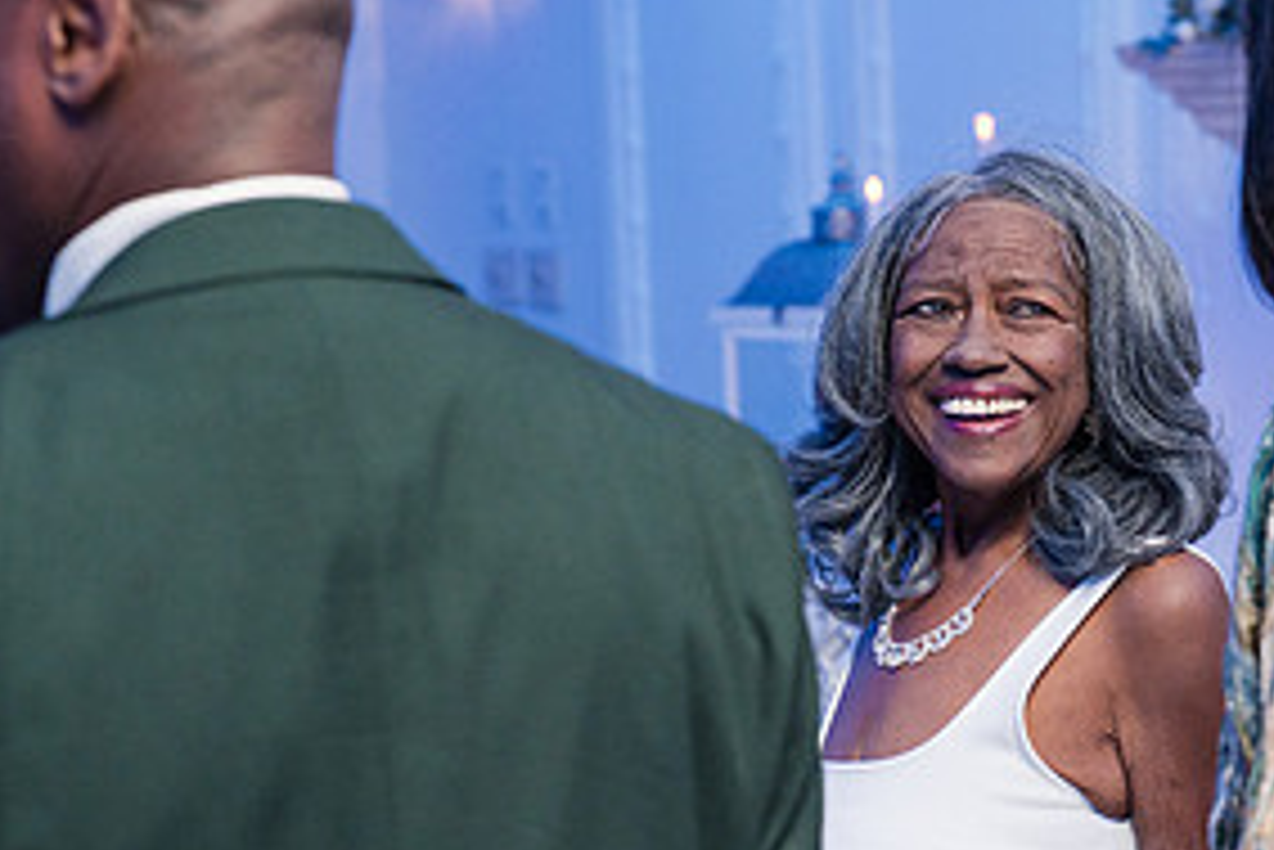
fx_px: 4284
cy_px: 758
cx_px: 869
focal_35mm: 121
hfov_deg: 16.9
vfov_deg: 11.3
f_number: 4
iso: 3200
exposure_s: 1/250
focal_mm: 59
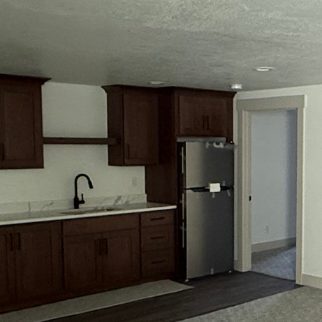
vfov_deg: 31.0
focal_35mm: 55
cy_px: 195
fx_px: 579
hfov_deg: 29.8
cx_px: 288
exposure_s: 1/60
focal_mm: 2.22
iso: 400
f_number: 2.2
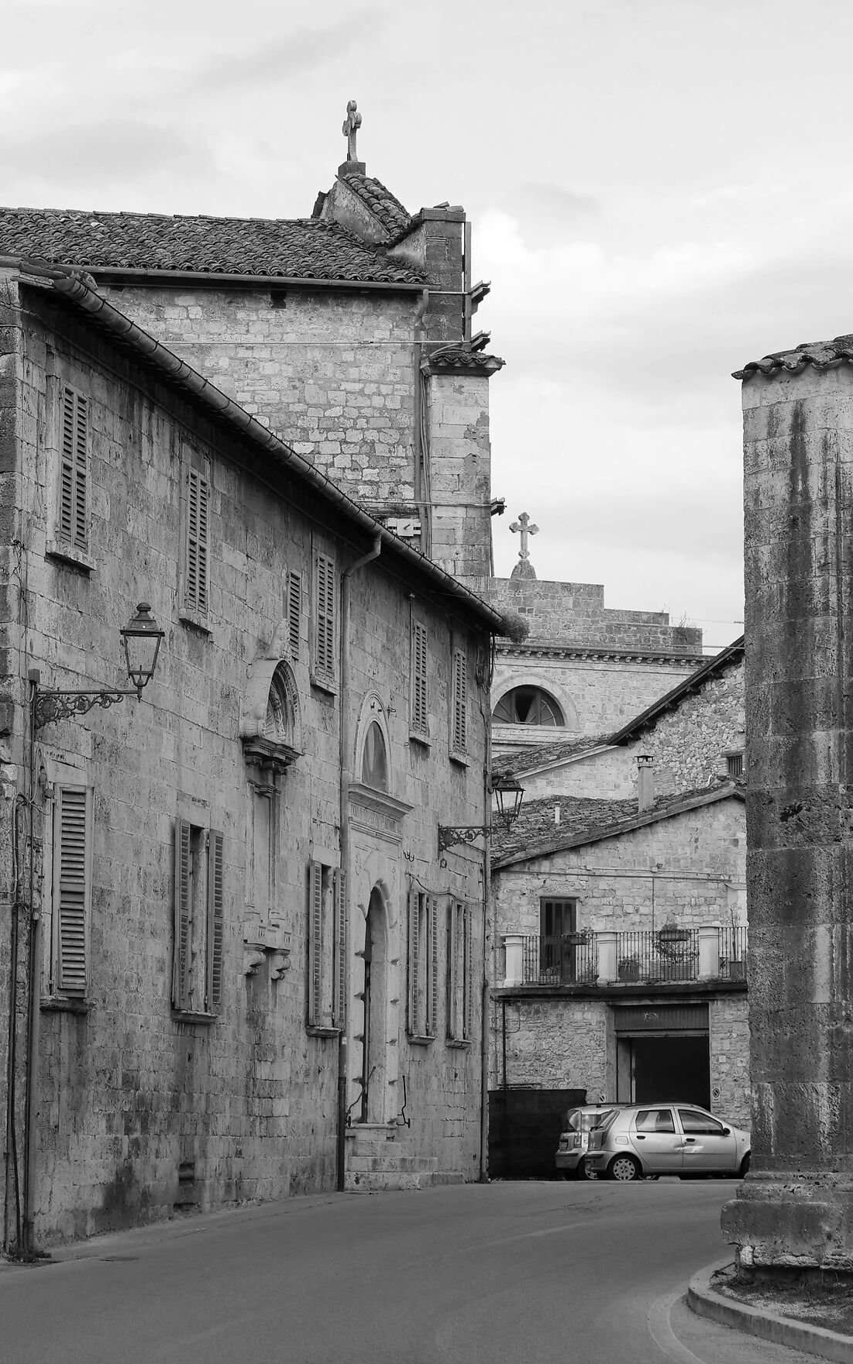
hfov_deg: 12.6
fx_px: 3867
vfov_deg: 20.0
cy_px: 679
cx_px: 278
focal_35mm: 104
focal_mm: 36
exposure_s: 1/200
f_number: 5
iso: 200
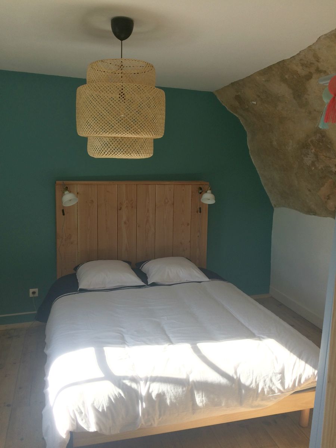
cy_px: 224
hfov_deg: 48.2
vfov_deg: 61.7
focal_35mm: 29
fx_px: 375
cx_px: 168
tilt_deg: -9.7
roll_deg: -2.1
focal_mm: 4.15
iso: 32
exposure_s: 1/281
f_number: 2.2
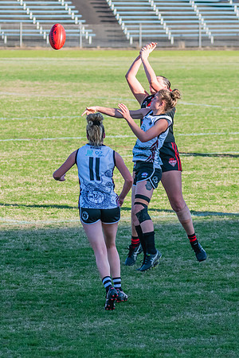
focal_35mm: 378
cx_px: 126
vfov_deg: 5.4
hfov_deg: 3.6
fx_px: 3769
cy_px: 155
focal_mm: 170
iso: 800
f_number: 6.3
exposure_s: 1/1250
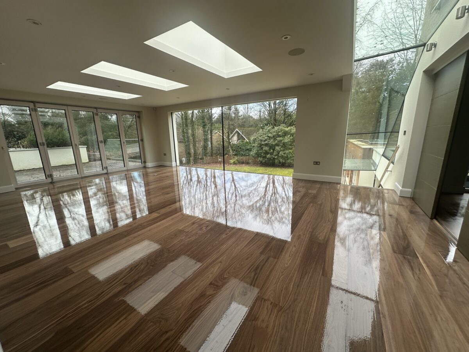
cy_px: 176
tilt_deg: -13.1
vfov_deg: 85.7
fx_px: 190
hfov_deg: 102.1
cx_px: 234
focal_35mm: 14
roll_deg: +2.8
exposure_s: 1/162
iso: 40
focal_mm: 2.22
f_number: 2.2
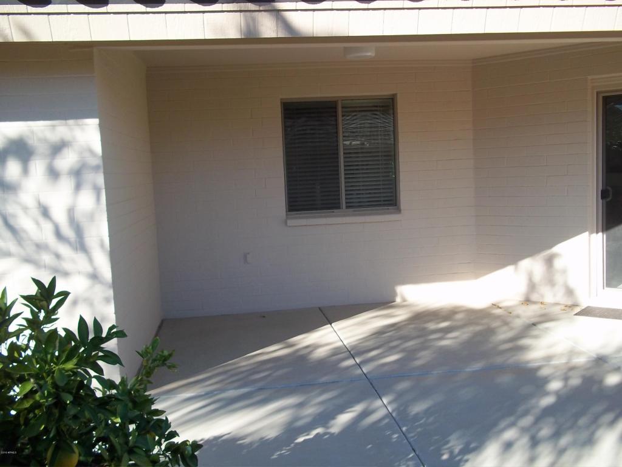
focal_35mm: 36
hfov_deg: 51.4
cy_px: 234
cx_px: 311
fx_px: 647
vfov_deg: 39.7
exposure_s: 1/320
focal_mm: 6.5
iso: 80
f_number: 3.1
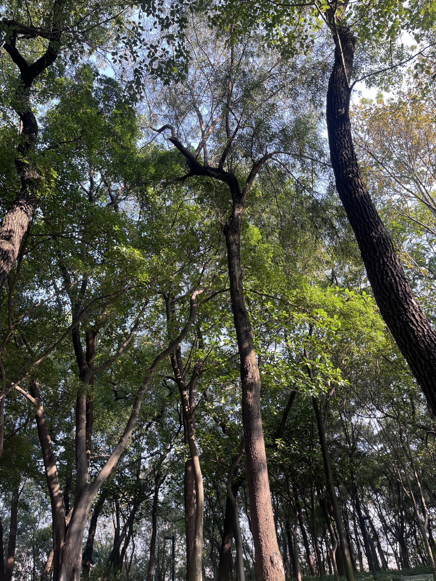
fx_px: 437
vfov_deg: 67.3
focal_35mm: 26
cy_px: 290
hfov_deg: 53.1
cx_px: 218
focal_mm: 5.1
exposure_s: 1/178
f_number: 1.6
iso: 40
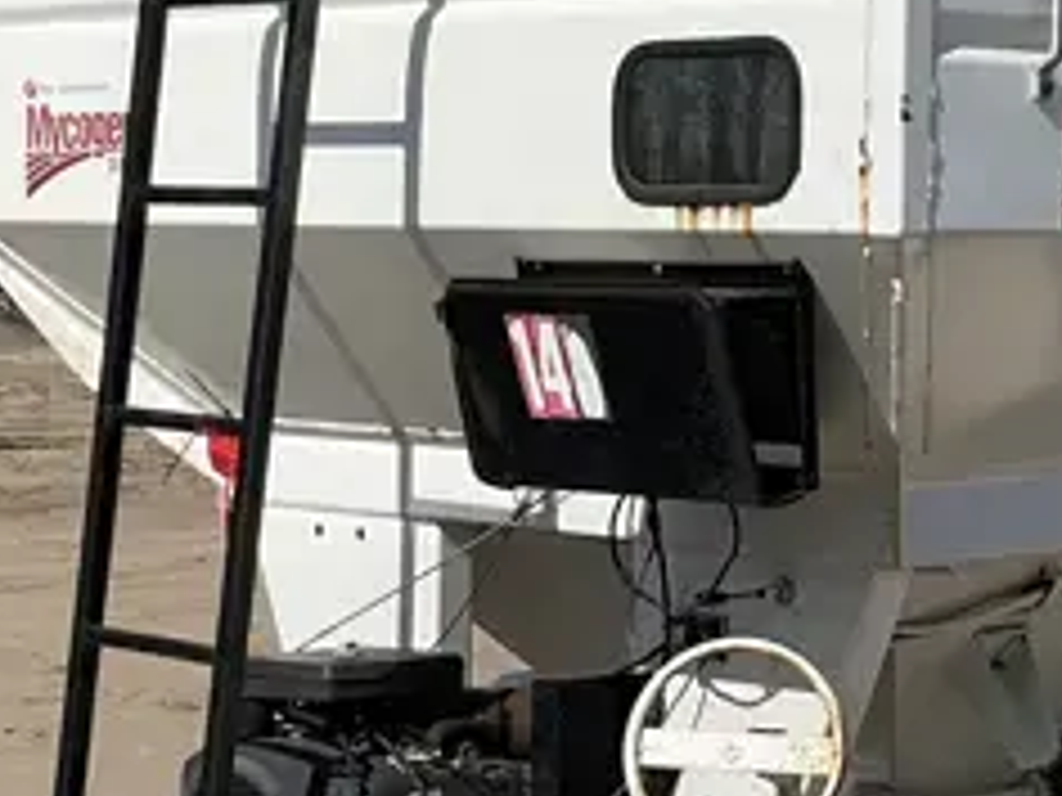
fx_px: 3620
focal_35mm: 118
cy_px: 562
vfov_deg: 12.5
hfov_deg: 16.6
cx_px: 806
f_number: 1.8
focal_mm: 3
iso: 25
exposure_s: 1/3534
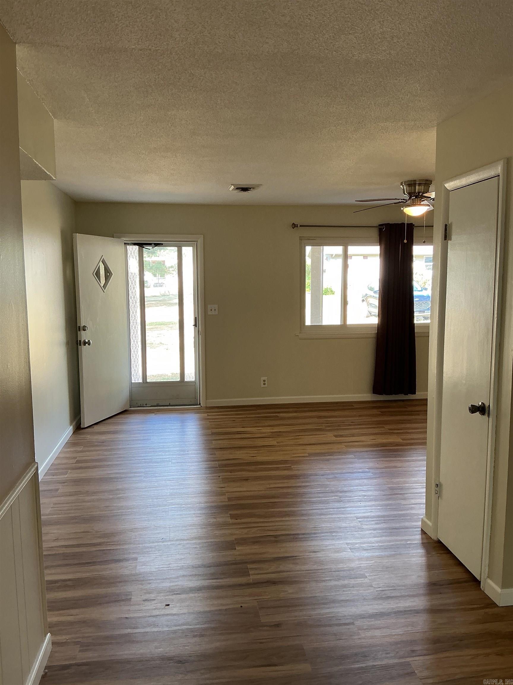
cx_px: 256
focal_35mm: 29
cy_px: 342
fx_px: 573
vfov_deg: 61.7
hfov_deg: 48.2
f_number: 1.8
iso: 50
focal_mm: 3
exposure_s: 1/60
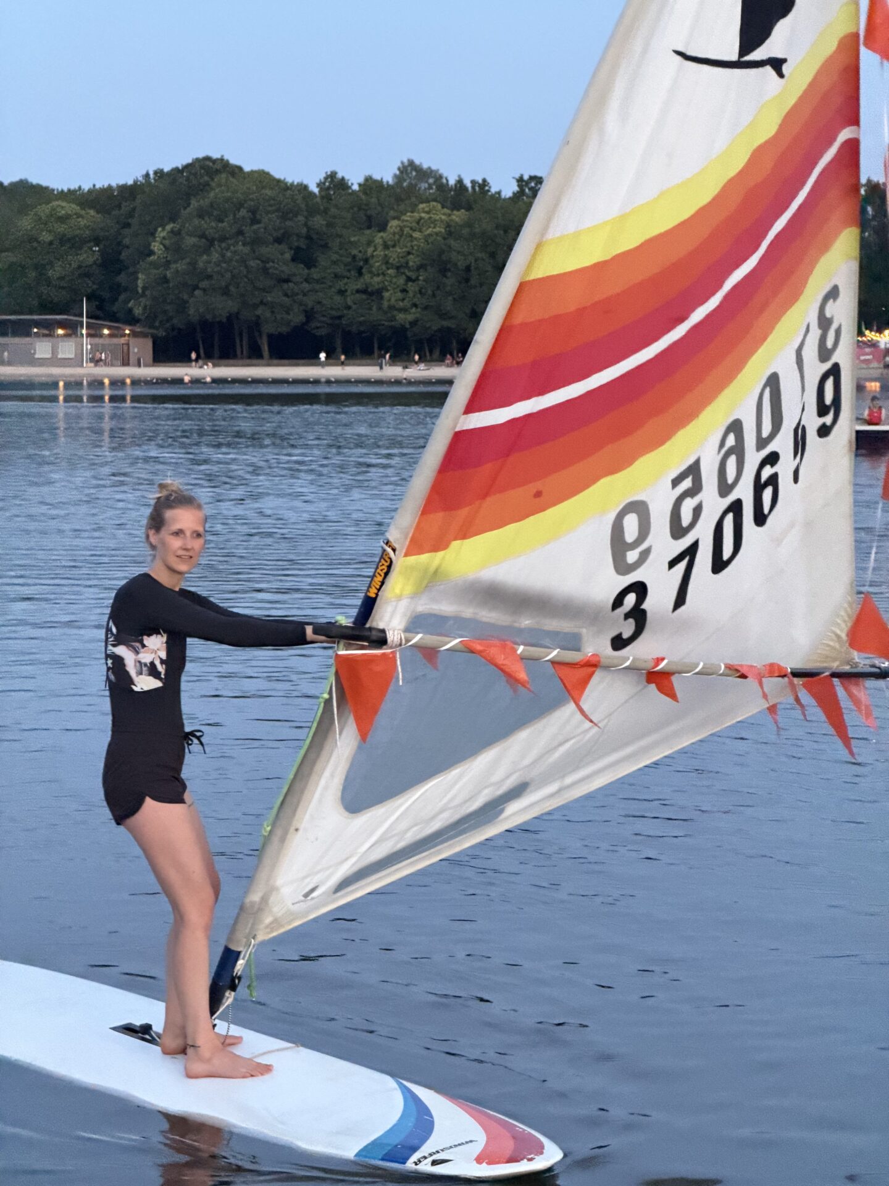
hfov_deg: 14.8
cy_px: 593
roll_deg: +0.4
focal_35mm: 100
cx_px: 444
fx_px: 3424
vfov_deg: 19.6
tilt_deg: -4.0
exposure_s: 1/40
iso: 1250
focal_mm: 16.89
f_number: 2.8
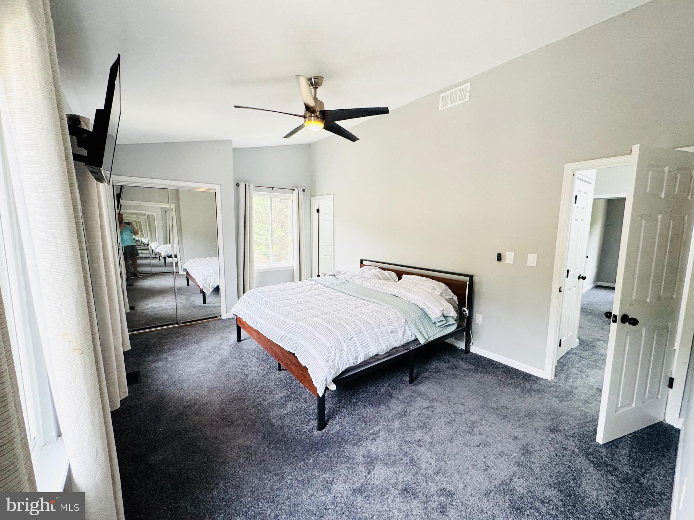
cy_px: 260
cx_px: 347
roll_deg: -0.6
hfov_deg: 102.1
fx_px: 281
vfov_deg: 85.7
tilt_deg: -8.1
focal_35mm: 14
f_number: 2.2
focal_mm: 2.22
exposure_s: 1/99
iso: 160
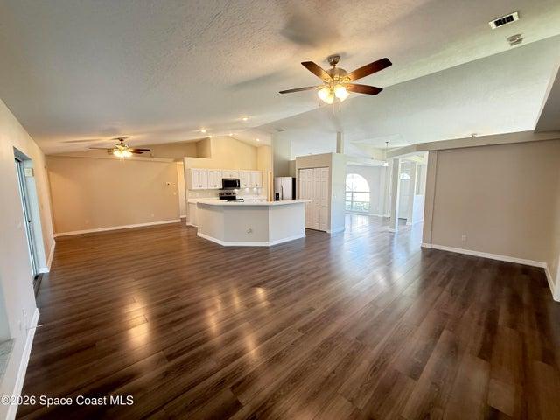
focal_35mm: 14
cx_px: 280
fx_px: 226
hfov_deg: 102.1
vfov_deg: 85.7
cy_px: 210
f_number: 2.2
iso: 400
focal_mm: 2.22
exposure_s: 1/60
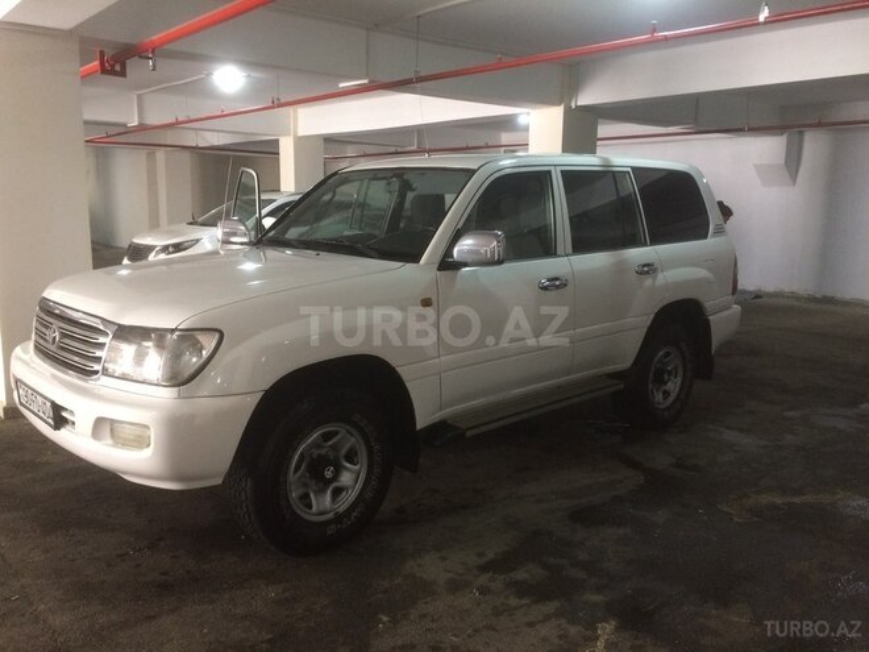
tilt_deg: -11.0
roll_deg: +0.4
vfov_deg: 48.2
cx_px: 434
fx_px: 728
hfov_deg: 61.7
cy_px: 326
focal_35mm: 29
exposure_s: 1/33
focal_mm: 4.15
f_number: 2.2
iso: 250
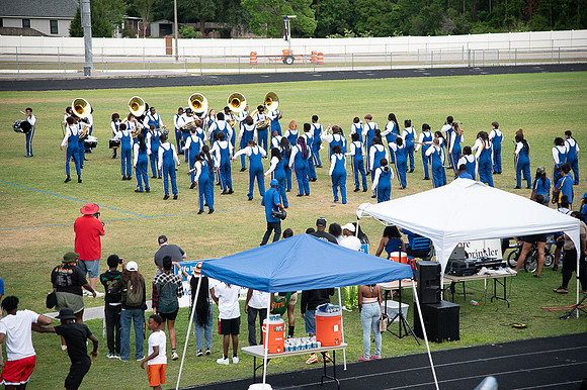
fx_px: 1793
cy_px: 195
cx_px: 294
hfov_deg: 18.6
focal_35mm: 110
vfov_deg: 12.4
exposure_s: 1/200
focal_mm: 110
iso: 400
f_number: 4
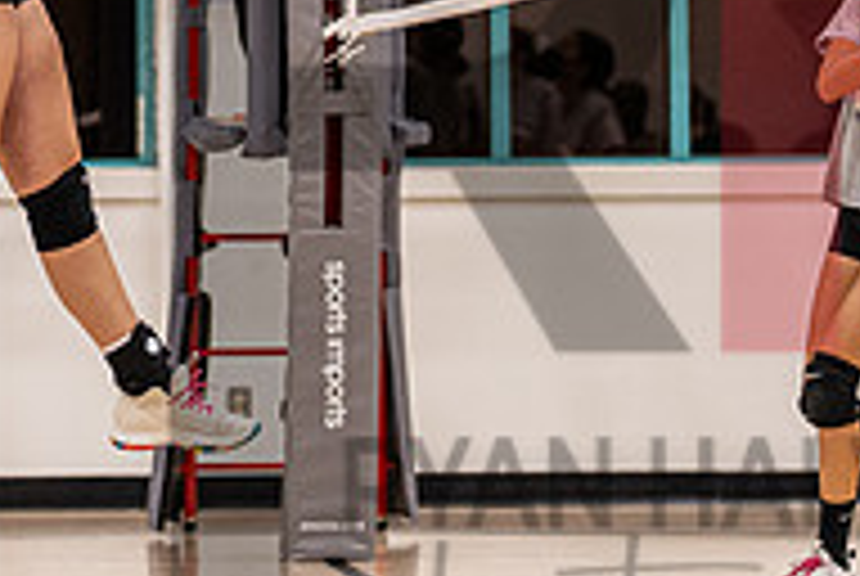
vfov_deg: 6.0
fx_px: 5407
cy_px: -250
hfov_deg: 9.1
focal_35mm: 226
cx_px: 96
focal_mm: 50
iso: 1000
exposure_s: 1/1600
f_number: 1.2
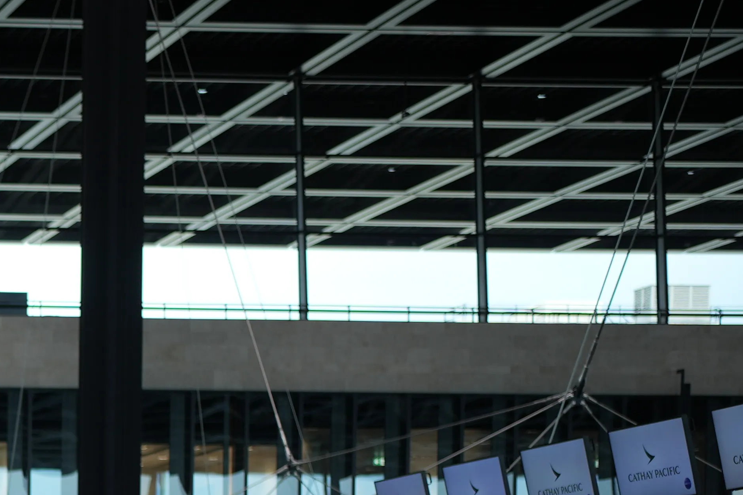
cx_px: -585
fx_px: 2683
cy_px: 787
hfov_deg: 14.0
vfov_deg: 10.1
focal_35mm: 130
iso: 125
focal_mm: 35
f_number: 1.6
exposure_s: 1/250
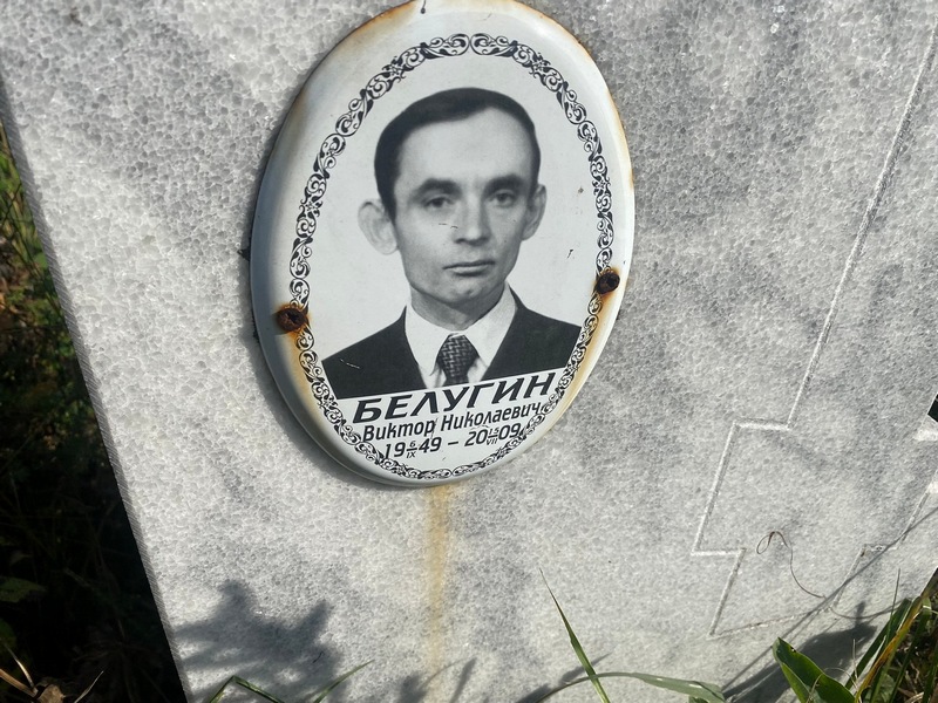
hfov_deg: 67.3
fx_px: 705
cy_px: 352
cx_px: 469
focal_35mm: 26
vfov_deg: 53.1
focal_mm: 4.25
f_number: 1.8
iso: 32
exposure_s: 1/5495
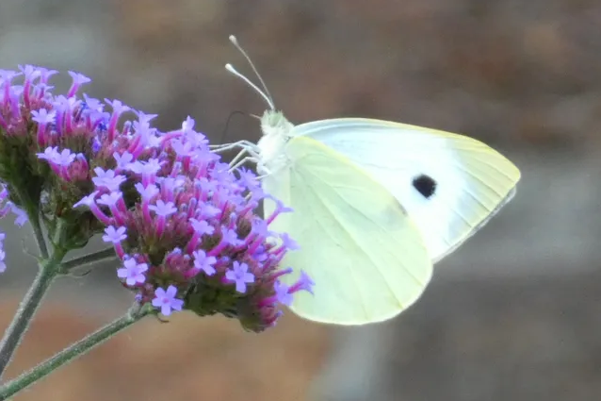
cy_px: 192
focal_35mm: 711
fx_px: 11866
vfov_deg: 1.9
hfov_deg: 2.9
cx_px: 300
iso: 500
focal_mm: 121.9
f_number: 5.6
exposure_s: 1/100
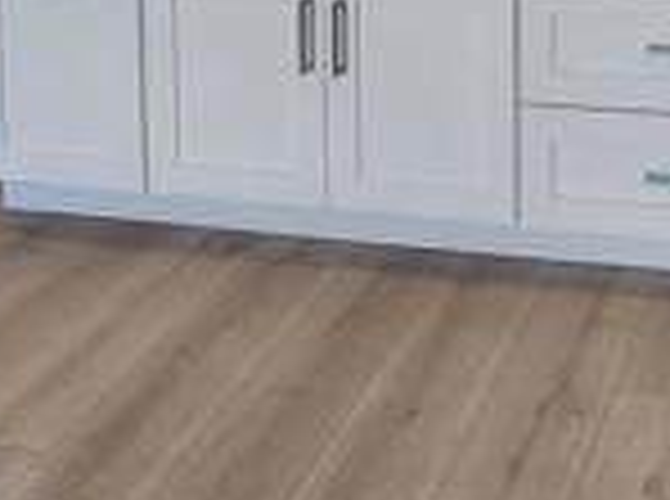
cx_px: 674
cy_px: -239
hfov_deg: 31.7
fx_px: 1081
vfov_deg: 21.9
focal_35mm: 56
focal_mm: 2.2
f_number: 2.2
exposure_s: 1/60
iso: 50
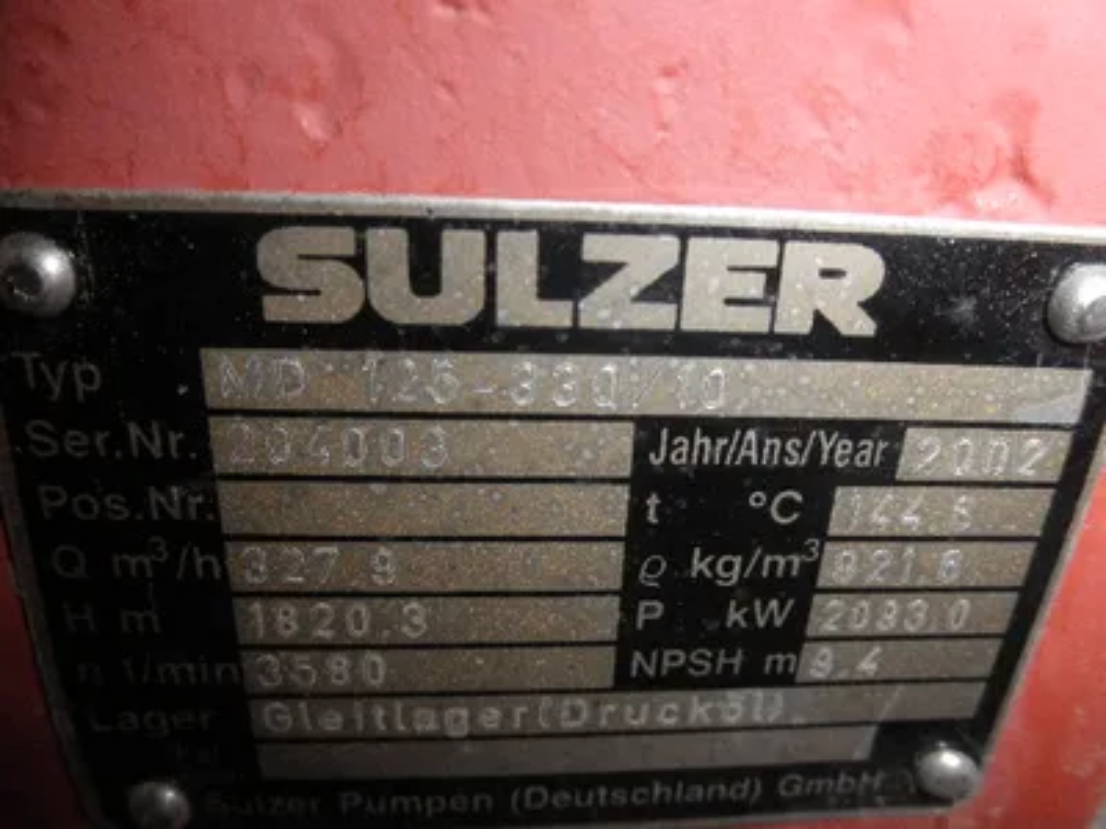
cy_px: 414
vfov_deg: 49.7
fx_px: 895
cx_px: 553
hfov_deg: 63.4
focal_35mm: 28
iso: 200
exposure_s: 1/30
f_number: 8.5
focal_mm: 5
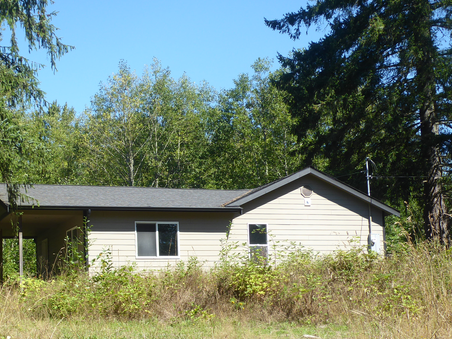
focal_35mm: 91
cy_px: 254
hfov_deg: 21.5
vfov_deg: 16.2
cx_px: 150
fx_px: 1188
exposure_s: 1/250
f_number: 4.1
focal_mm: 9.6
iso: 80
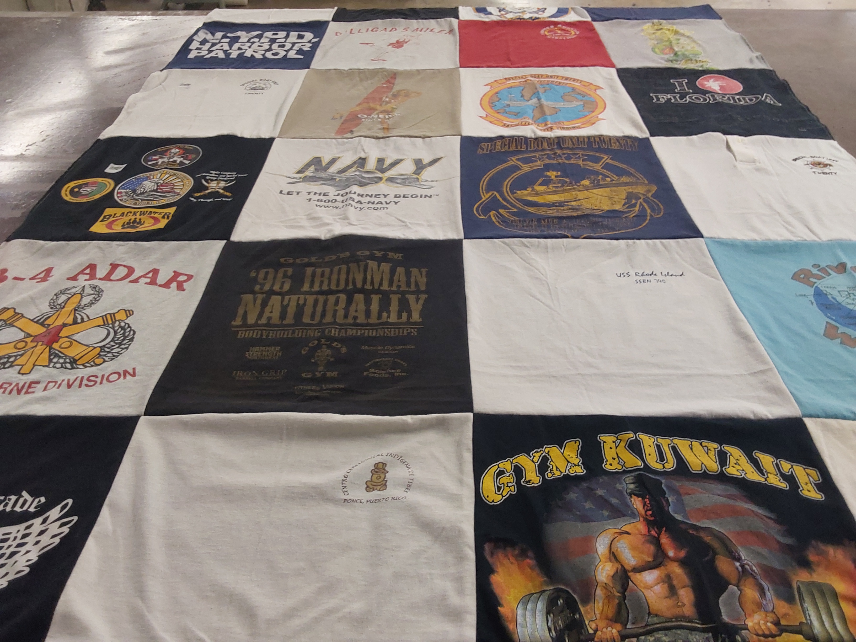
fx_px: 692
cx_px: 428
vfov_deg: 49.7
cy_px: 321
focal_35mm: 28
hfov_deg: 63.4
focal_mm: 2.91
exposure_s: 1/50
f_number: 1.9
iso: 80
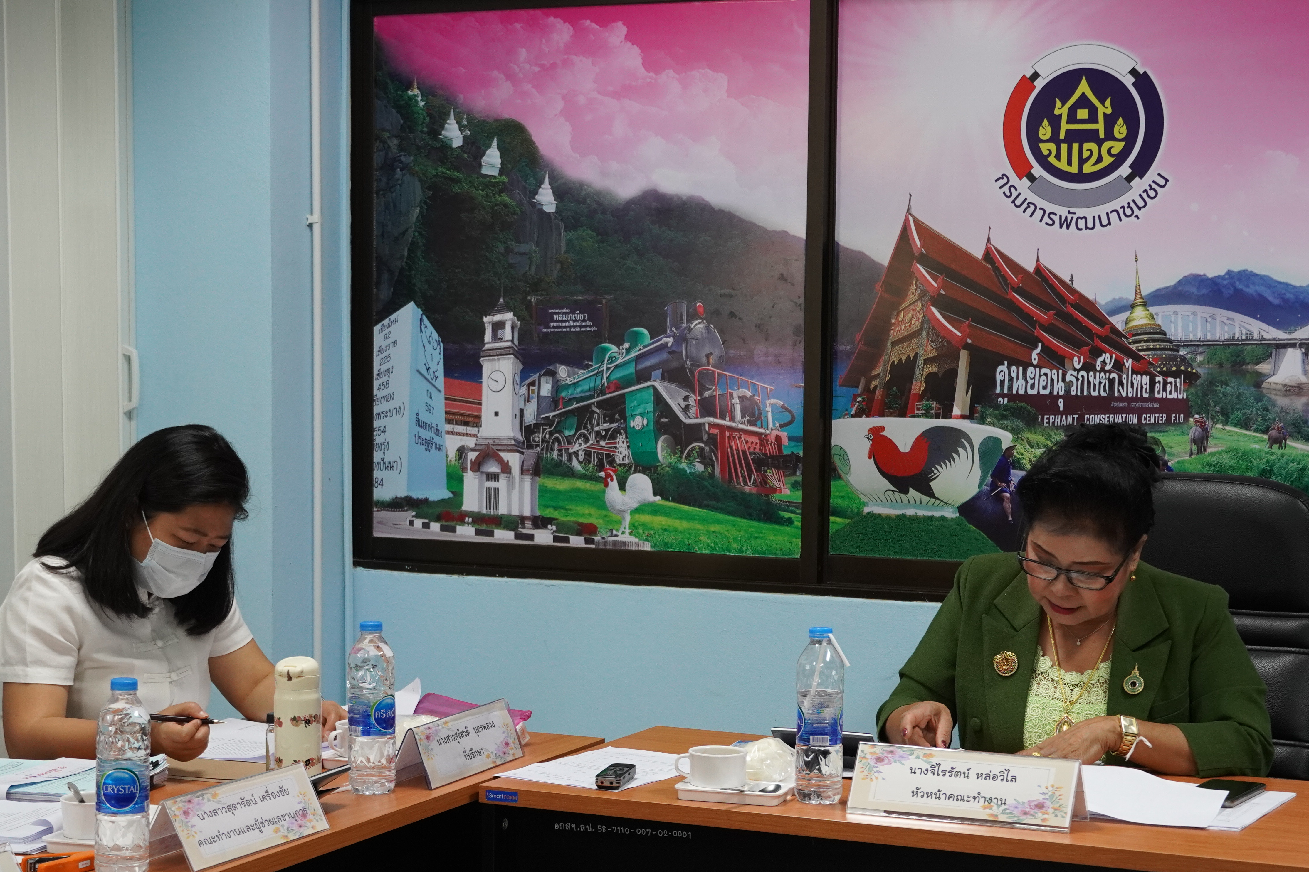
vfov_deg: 19.2
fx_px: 2569
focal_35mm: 71
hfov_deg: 28.5
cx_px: 545
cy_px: 532
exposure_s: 1/60
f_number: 4.5
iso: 1250
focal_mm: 35
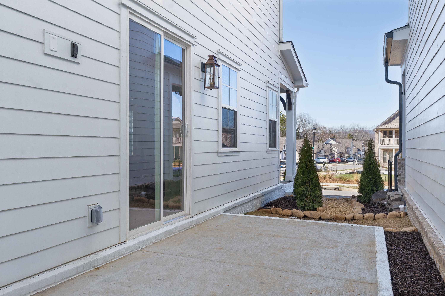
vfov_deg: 43.6
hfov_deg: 61.9
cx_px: 222
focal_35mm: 30
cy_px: 148
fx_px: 371
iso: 320
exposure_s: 1/200
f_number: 7.1
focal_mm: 30
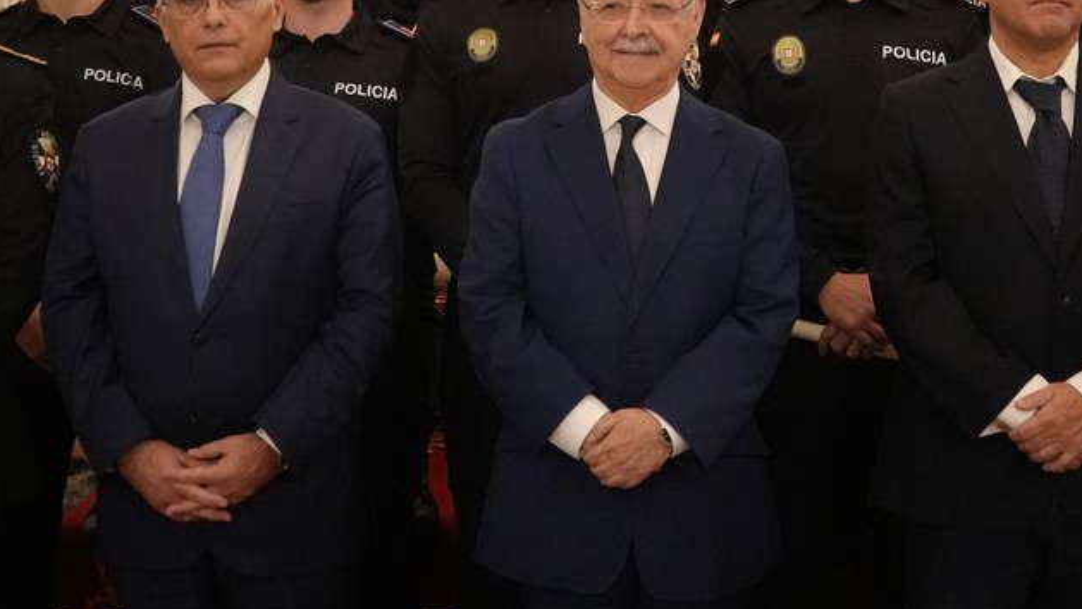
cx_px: 654
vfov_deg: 16.8
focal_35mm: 71
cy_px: 95
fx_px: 2037
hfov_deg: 29.7
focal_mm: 25
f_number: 4
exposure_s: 1/160
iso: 10000
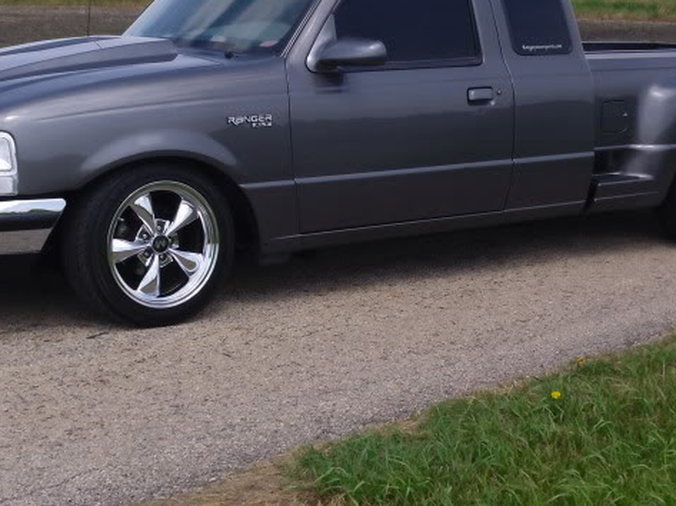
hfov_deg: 25.0
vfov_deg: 18.8
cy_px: 174
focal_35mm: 78
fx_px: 1522
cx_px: 384
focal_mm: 6.3
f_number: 7.8
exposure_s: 1/200
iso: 80
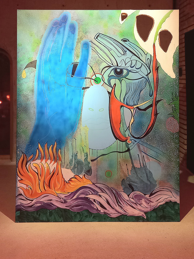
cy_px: 80
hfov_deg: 27.5
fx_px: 396
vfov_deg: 35.7
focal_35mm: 53
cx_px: 96
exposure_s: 1/33.4
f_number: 1.8
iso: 320
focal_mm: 4.6
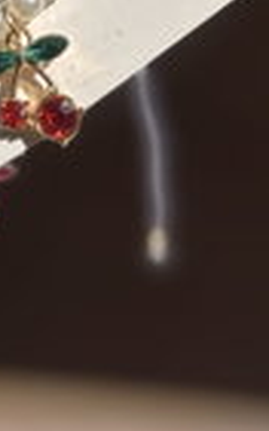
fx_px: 2254
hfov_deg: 6.8
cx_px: 58
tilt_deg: -51.0
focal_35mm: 192
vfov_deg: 10.8
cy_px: -44
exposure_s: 1/7092
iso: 64
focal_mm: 6.76
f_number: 1.78
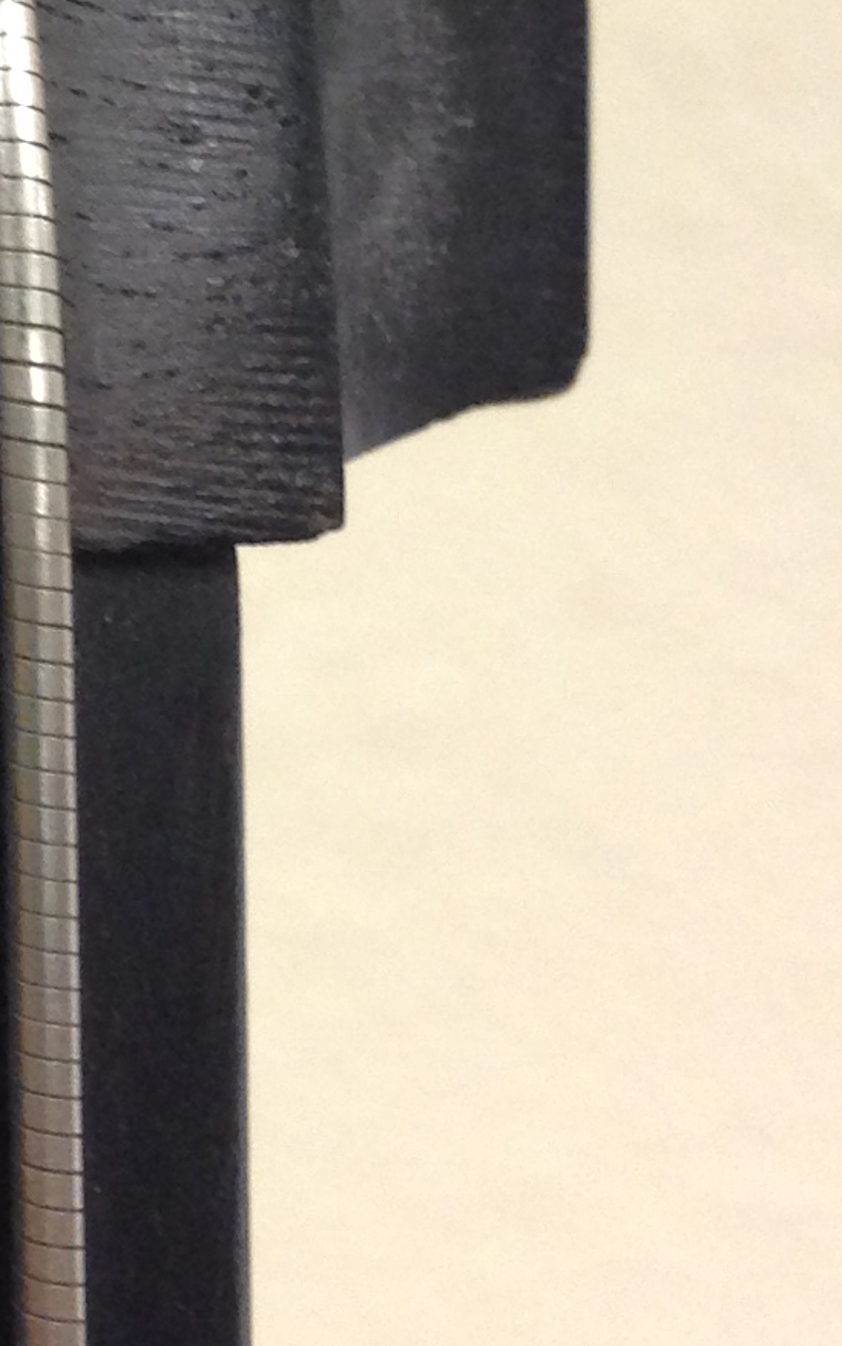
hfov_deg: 9.5
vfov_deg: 15.6
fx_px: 4771
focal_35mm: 130
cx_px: -738
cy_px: -133
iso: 160
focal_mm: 4.12
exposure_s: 1/20
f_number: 2.4
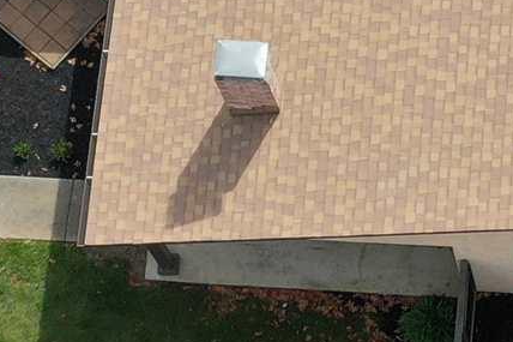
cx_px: 644
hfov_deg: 10.1
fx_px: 2863
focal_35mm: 201
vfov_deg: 6.8
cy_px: 4
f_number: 5.6
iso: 100
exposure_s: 1/400
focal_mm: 10.26
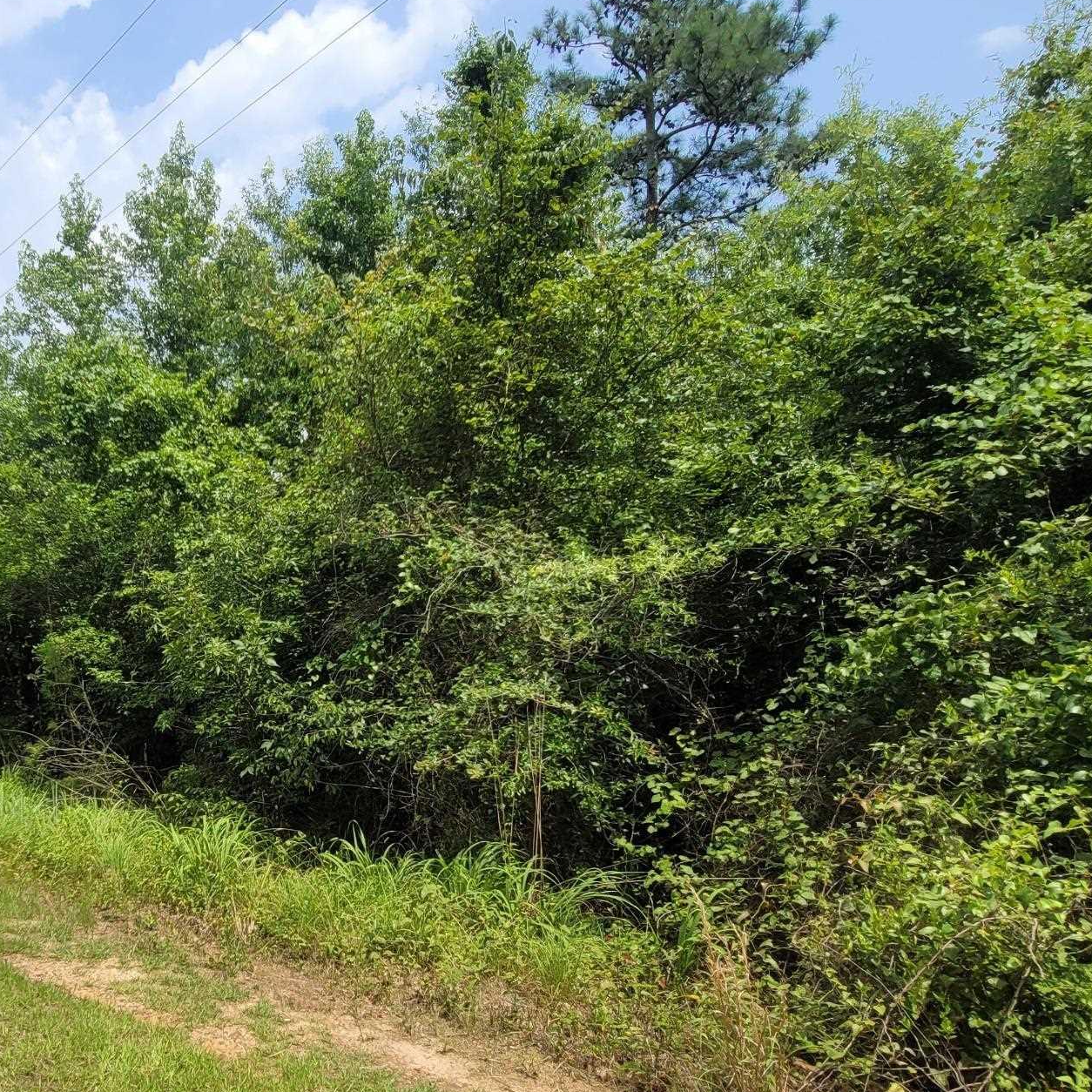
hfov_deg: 65.0
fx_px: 785
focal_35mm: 22
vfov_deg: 69.2
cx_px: 262
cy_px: 631
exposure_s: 1/1667
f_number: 2.2
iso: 64
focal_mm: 2.2
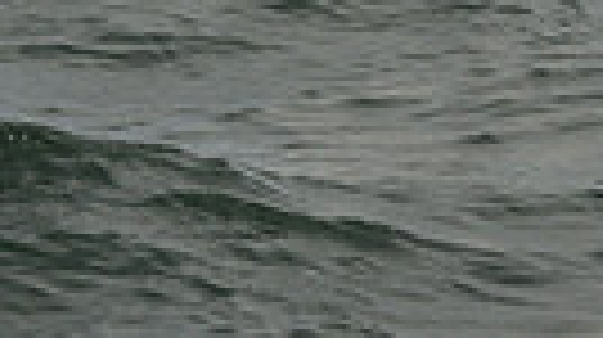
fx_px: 5957
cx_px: 511
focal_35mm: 373
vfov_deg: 3.1
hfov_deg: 5.8
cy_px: -964
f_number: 9
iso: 320
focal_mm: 82
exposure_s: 1/1600
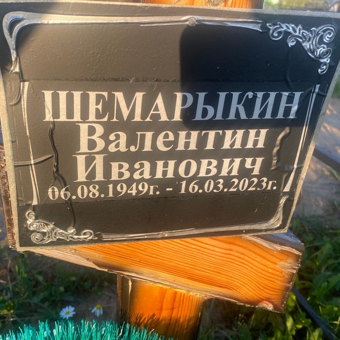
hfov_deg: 52.1
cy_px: 171
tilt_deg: -27.8
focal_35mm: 31
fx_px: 344
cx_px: 131
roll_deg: -0.6
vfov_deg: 52.5
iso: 32
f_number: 1.8
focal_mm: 4.25
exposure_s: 1/458
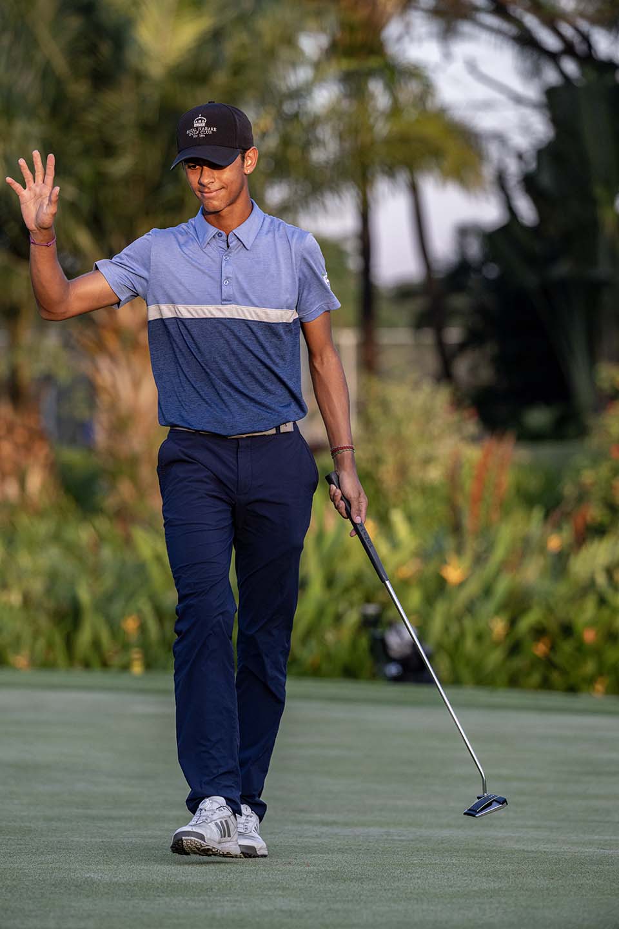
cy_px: 464
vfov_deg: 10.3
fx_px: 5158
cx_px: 310
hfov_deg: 6.9
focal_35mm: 200
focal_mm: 200
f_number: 4.5
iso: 720
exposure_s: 1/1000
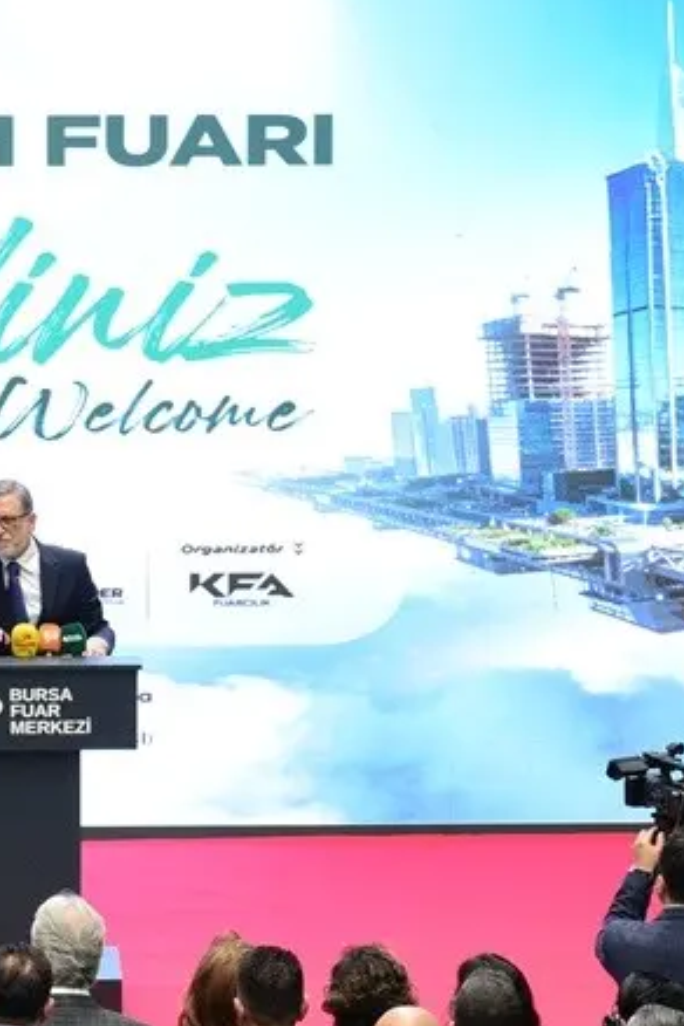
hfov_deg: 5.7
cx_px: 21
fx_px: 6839
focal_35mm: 240
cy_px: 680
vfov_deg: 8.6
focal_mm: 70
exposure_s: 1/160
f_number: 5.6
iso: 1250
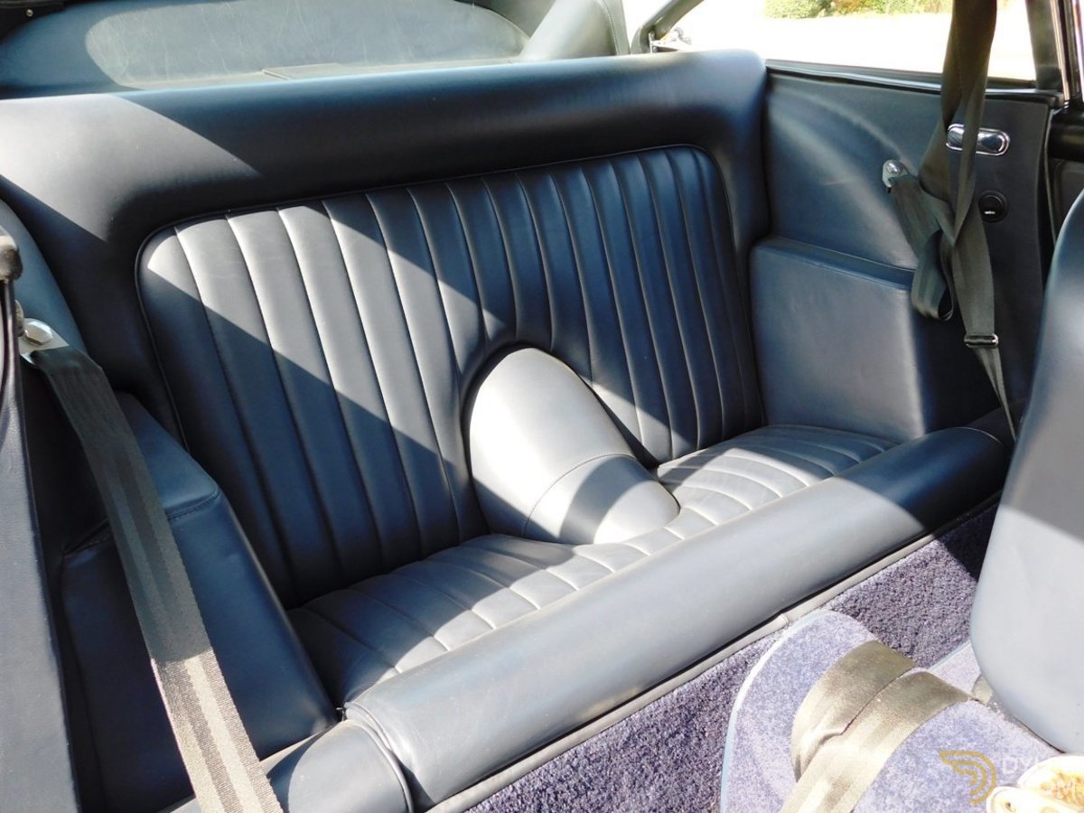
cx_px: 542
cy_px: 406
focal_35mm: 30
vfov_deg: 46.8
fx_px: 939
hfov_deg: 60.0
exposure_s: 1/125
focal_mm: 5.3
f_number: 3.2
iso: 125
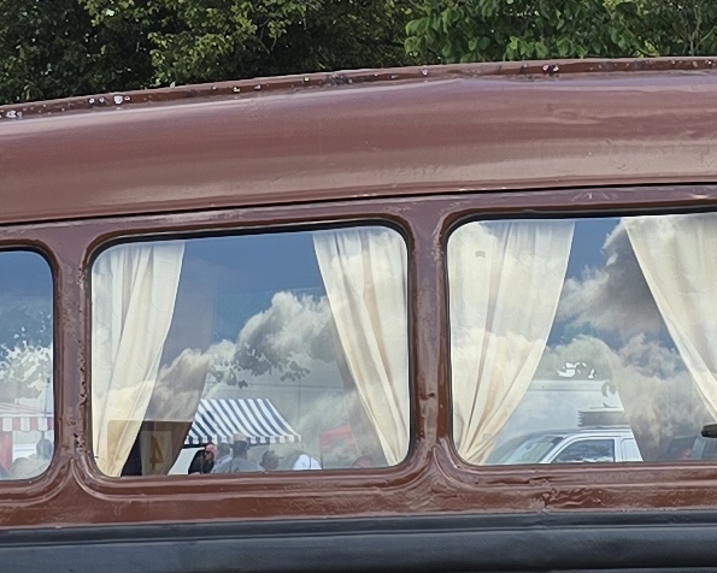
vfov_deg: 10.2
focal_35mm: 151
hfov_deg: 12.8
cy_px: 72
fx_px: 3204
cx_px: 349
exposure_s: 1/599
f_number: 1.7
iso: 12
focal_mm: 6.3
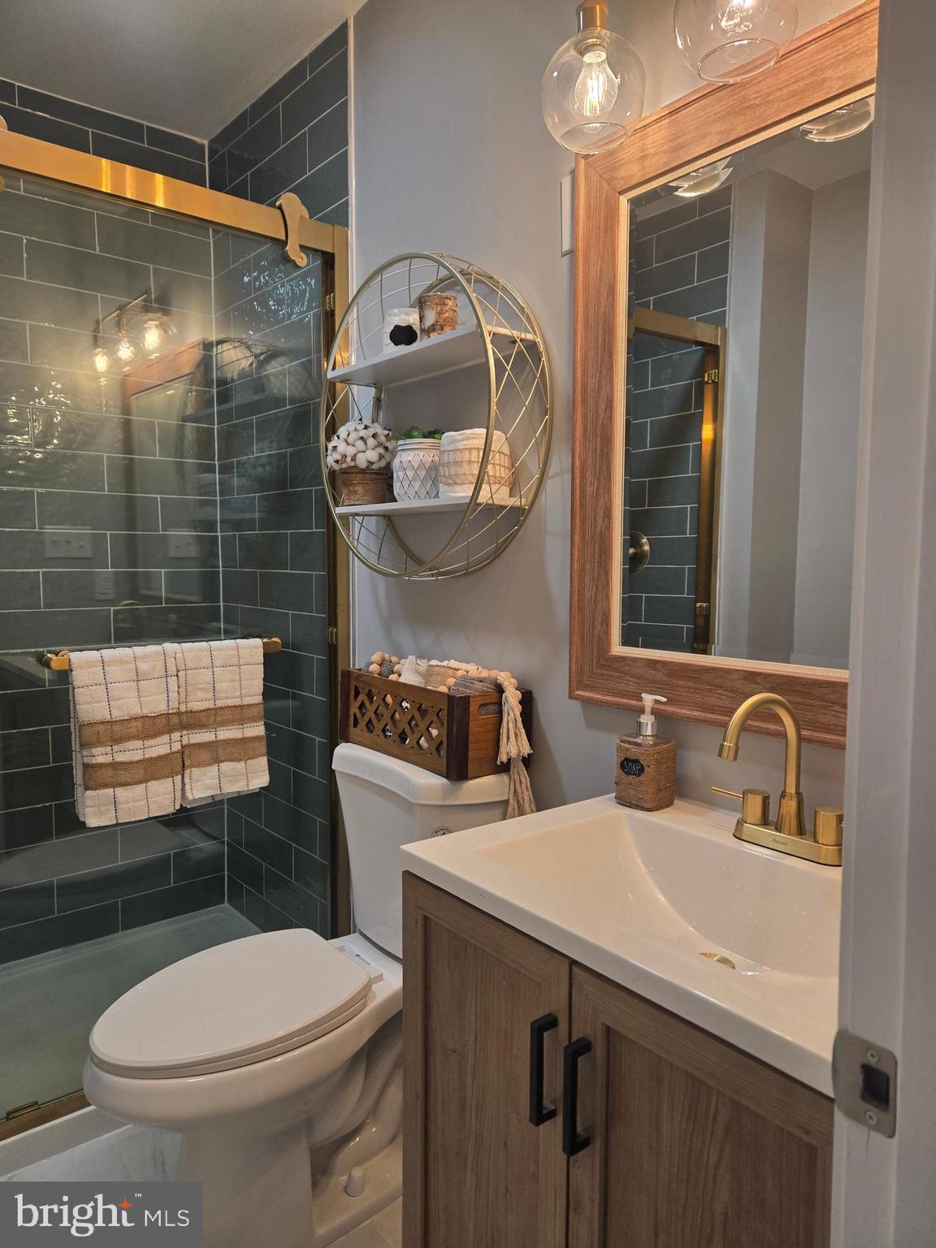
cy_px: 624
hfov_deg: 58.9
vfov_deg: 73.9
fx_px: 829
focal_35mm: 23
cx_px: 468
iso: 80
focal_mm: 5.4
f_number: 1.8
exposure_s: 1/120
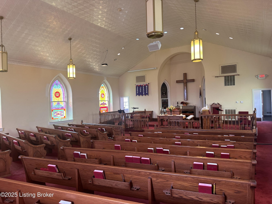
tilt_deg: +0.6
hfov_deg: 71.6
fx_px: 189
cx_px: 136
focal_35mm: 24
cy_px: 102
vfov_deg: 56.8
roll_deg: +1.3
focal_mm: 6.86
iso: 125
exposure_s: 1/60
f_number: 1.78
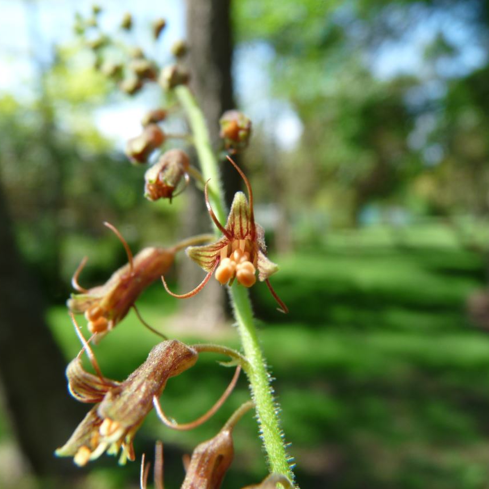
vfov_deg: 51.1
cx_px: 229
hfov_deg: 51.1
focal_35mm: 32
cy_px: 245
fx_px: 511
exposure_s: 1/200
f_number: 4
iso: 100
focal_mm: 4.8
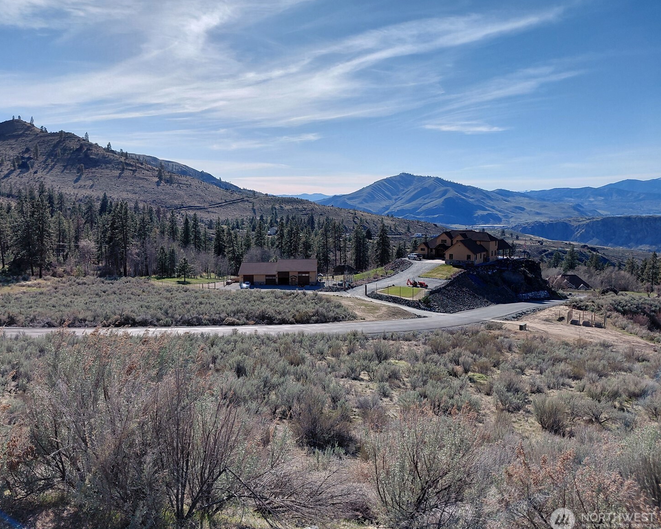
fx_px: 528
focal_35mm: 27
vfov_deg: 53.2
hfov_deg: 64.0
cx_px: 303
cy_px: 264
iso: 50
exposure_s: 1/3876
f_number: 1.8
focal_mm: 4.69
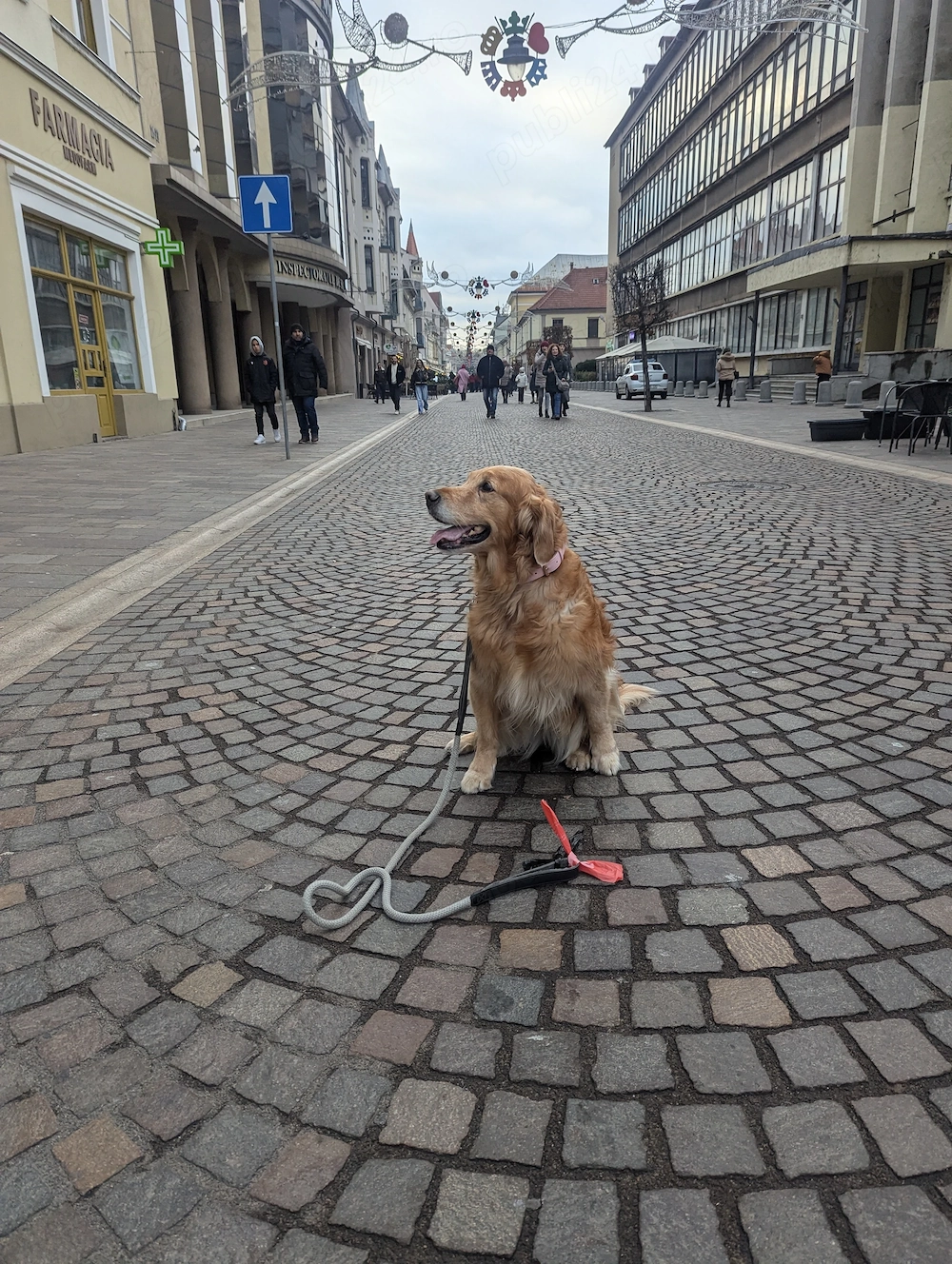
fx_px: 878
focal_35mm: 24
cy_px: 632
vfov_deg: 71.5
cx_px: 476
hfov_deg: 56.9
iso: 78
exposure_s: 1/207
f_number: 1.85
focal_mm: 6.81
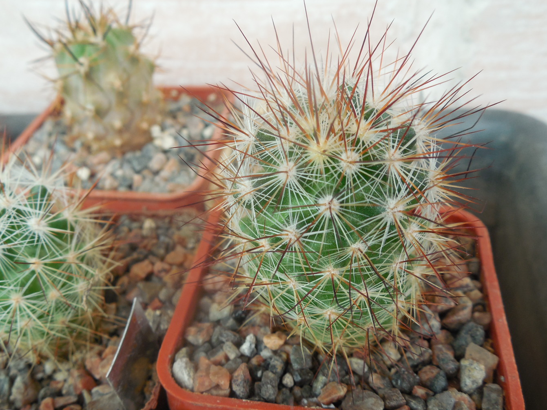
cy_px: 217
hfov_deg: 49.9
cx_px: 222
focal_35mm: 37
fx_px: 585
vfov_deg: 38.6
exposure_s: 1/160
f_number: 3.6
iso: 125
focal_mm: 5.6
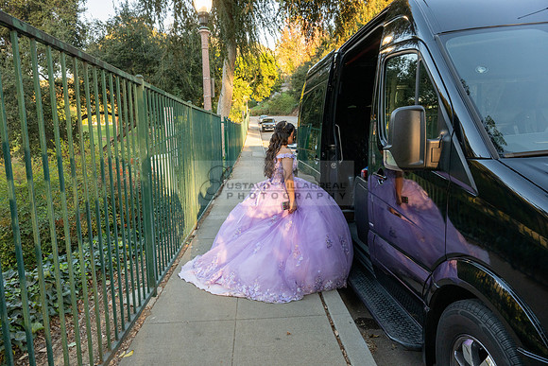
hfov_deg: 71.5
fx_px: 381
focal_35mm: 25
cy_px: 183
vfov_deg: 51.3
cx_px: 274
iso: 1000
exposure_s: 1/160
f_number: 9
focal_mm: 25
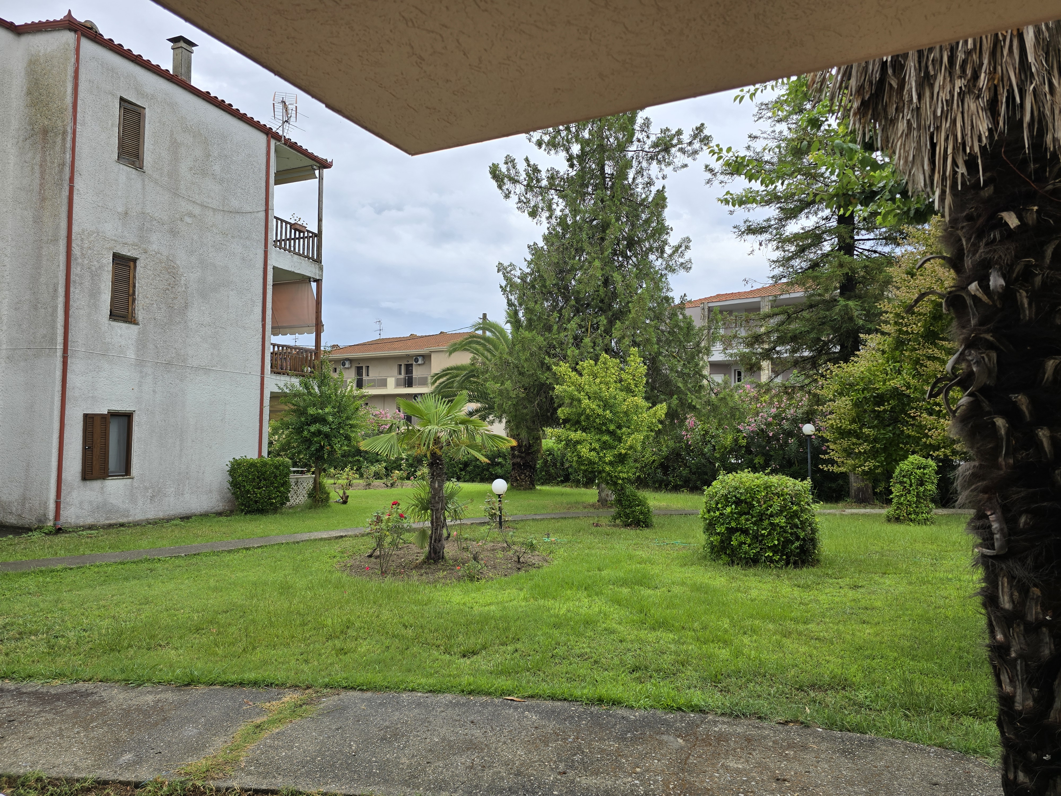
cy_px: 398
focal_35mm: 23
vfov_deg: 58.9
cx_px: 530
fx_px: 705
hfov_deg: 73.9
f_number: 1.7
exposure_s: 1/417
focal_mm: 6.3
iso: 12
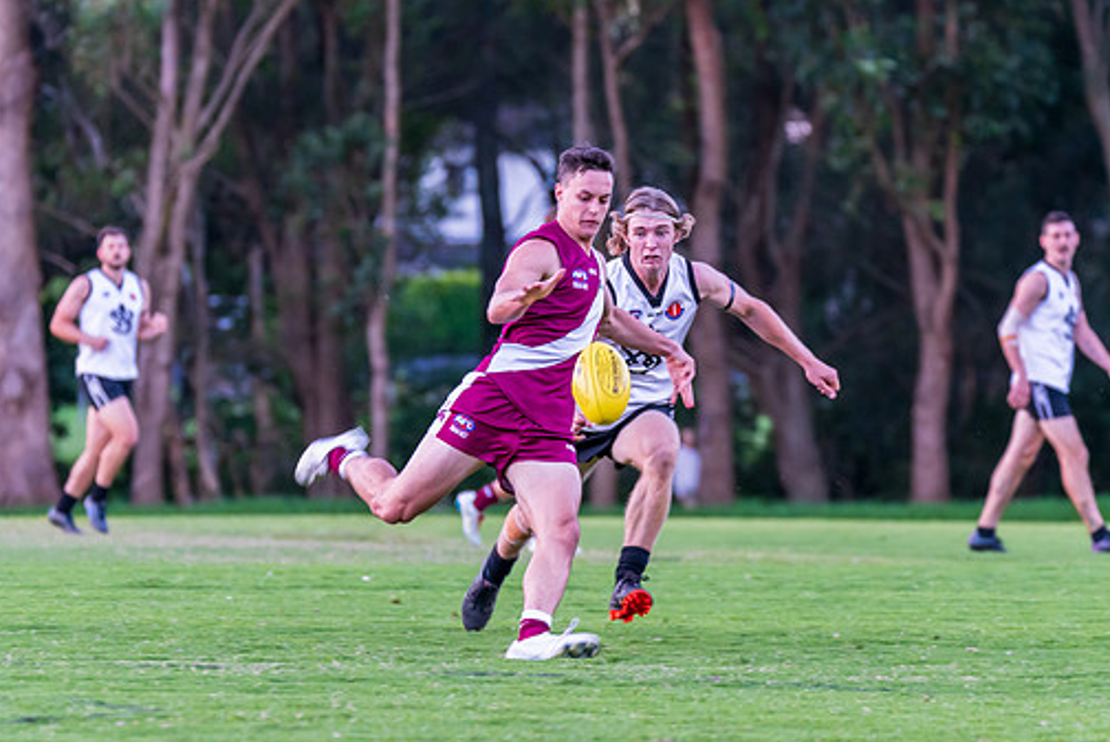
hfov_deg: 6.1
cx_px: 493
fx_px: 10461
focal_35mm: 339
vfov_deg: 4.1
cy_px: 314
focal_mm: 260
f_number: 5.6
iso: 1600
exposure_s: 1/250
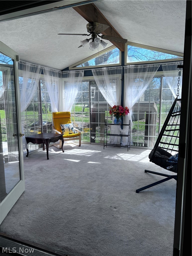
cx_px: 96
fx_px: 192
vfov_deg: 67.3
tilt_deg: -7.9
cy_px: 128
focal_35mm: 26
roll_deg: +0.4
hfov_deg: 53.1
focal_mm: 5.7
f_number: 1.5
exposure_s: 1/1029
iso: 50
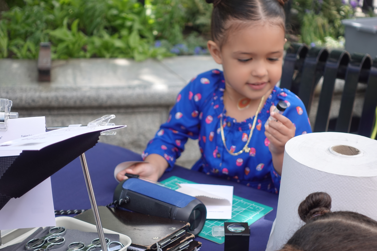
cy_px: 126
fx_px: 733
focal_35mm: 70
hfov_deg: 28.8
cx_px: 188
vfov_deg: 19.5
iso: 125
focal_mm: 25.7
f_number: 2.8
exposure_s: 1/500
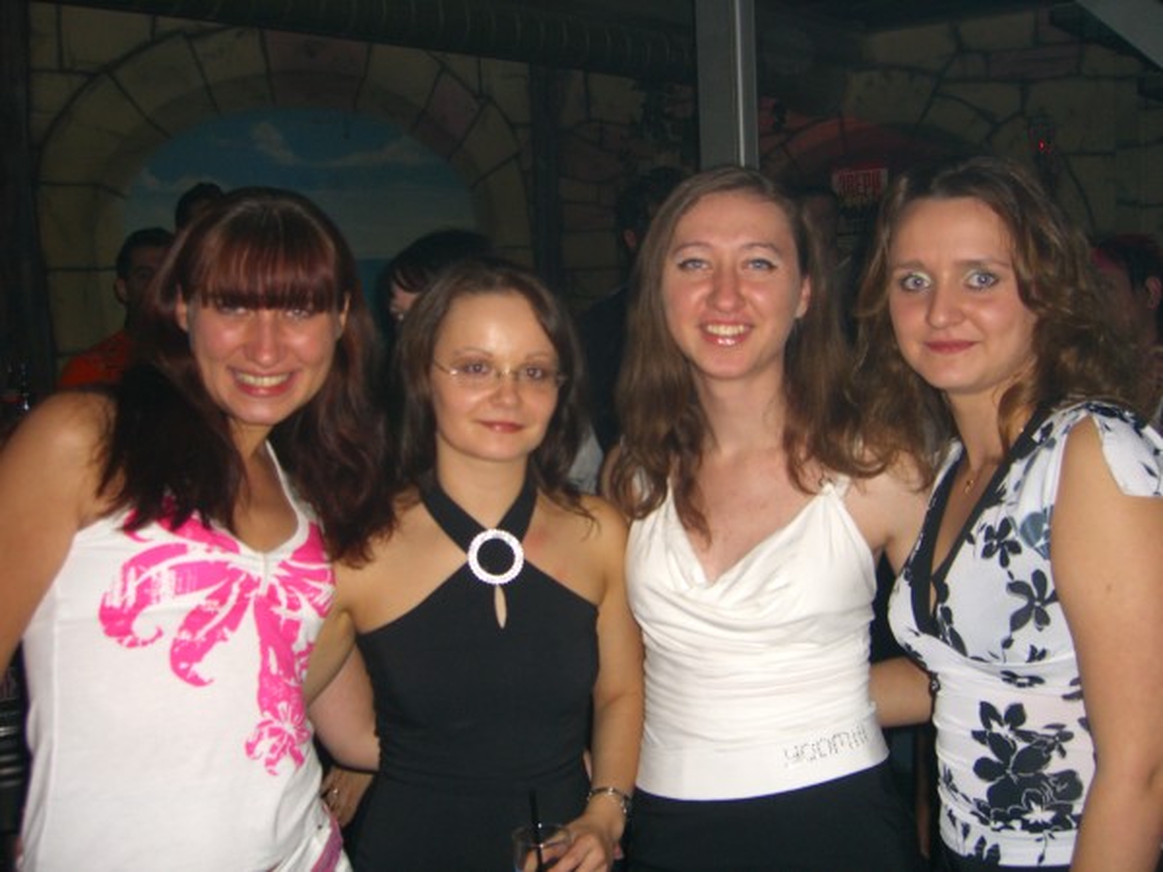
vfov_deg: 37.7
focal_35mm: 38
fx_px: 1277
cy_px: 436
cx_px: 582
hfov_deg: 49.0
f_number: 2.8
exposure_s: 1/60
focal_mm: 7.9
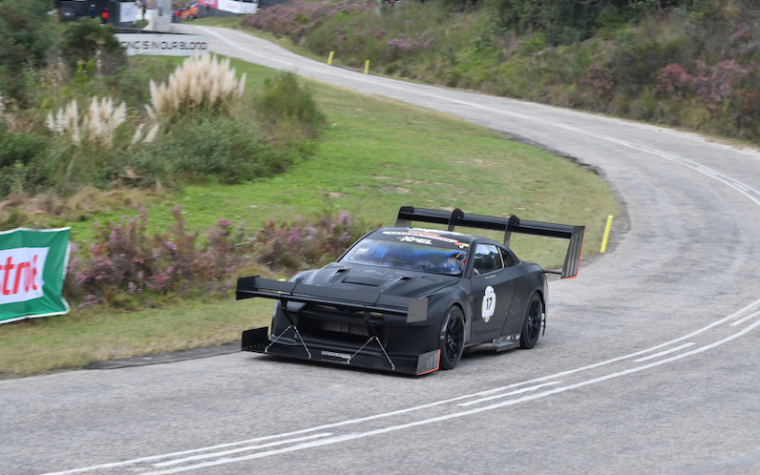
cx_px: 379
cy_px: 230
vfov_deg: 10.4
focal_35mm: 126
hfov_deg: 16.6
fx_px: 2611
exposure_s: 1/320
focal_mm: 82
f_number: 8
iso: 900
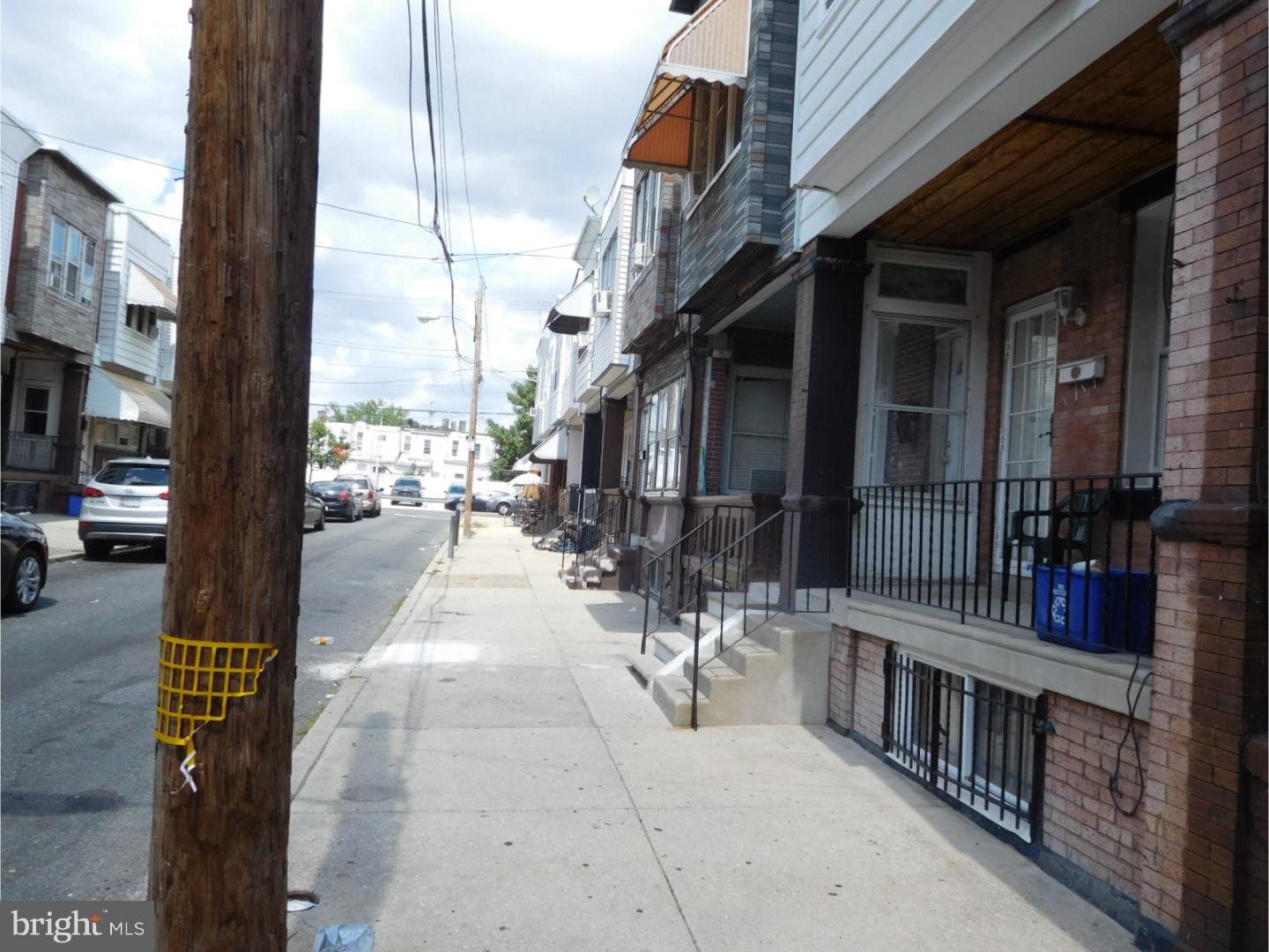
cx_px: 634
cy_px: 476
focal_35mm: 25
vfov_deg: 54.9
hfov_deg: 69.4
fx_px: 916
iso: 125
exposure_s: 1/800
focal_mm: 4.5
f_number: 3.4
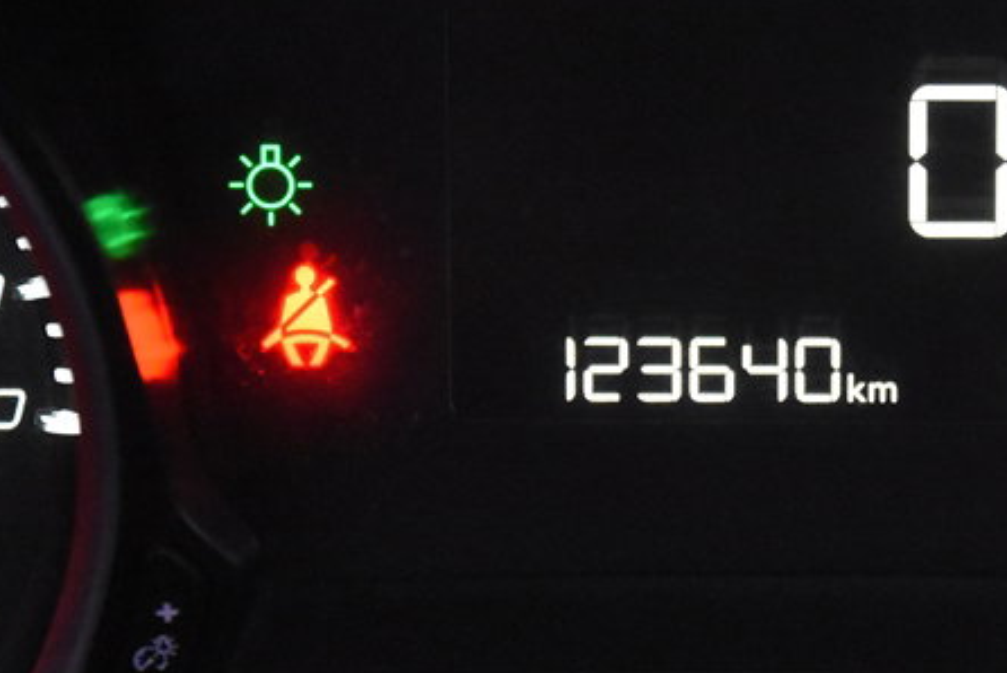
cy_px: 292
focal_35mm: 241
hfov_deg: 8.5
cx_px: 851
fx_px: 6745
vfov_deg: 5.7
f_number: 4
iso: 8000
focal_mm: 70
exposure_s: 1/125
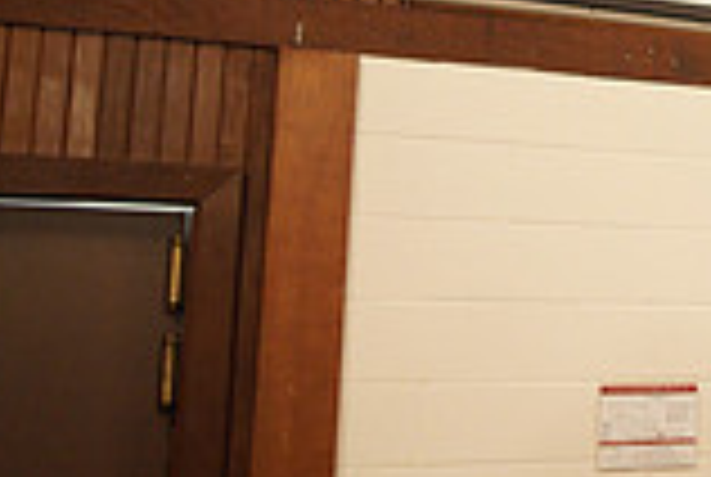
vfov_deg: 15.3
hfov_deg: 20.0
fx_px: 1741
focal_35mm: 88
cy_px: 7
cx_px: 1058
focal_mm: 24
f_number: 1.8
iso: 3200
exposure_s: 1/80
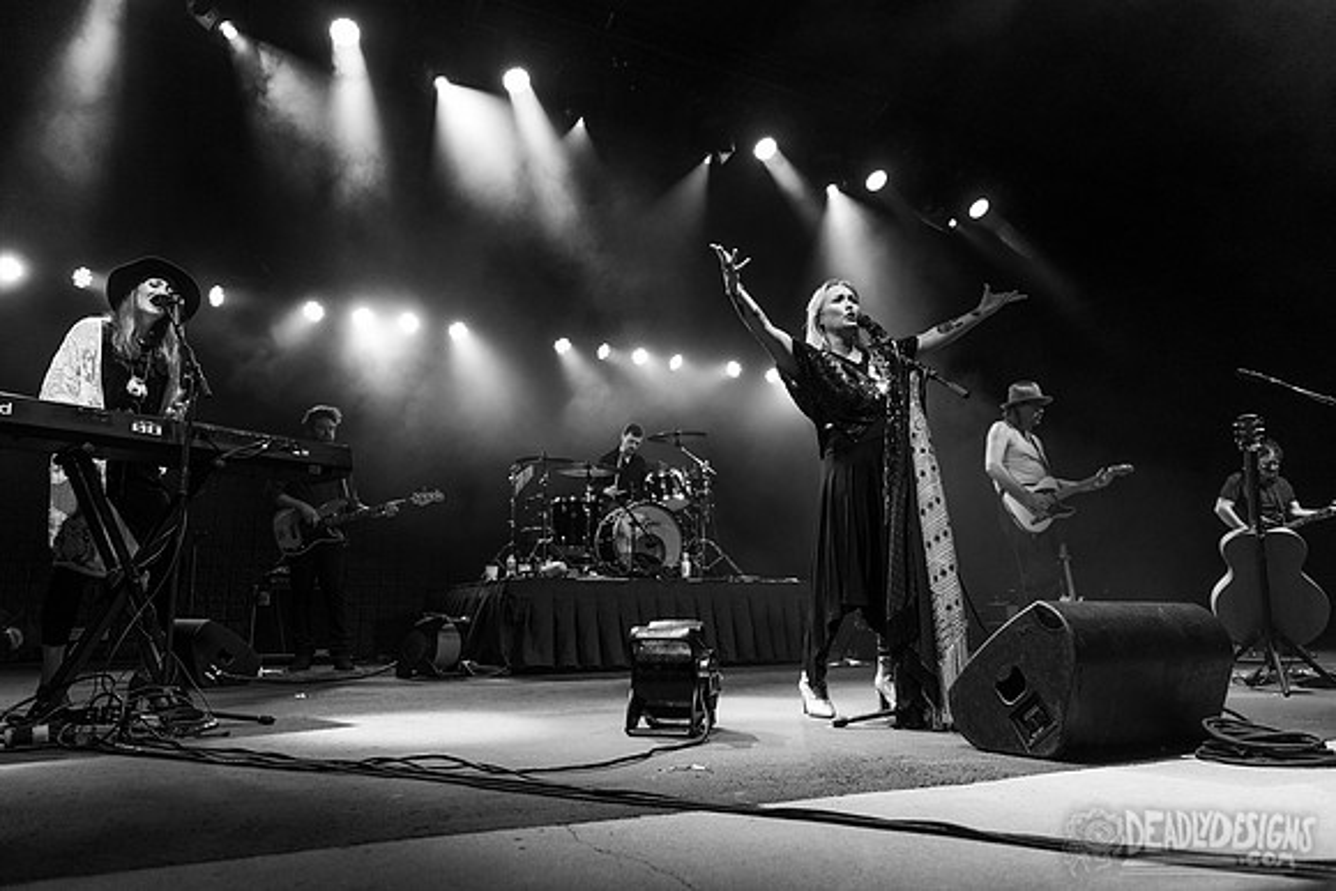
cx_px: 668
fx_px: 891
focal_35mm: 24
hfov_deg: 73.7
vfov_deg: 53.2
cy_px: 446
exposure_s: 1/400
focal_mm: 24
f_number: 3.5
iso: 2500
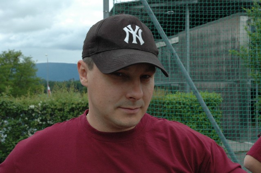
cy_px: 86
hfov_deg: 37.9
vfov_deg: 25.7
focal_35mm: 52
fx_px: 380
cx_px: 130
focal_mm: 35
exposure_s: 1/500
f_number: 11
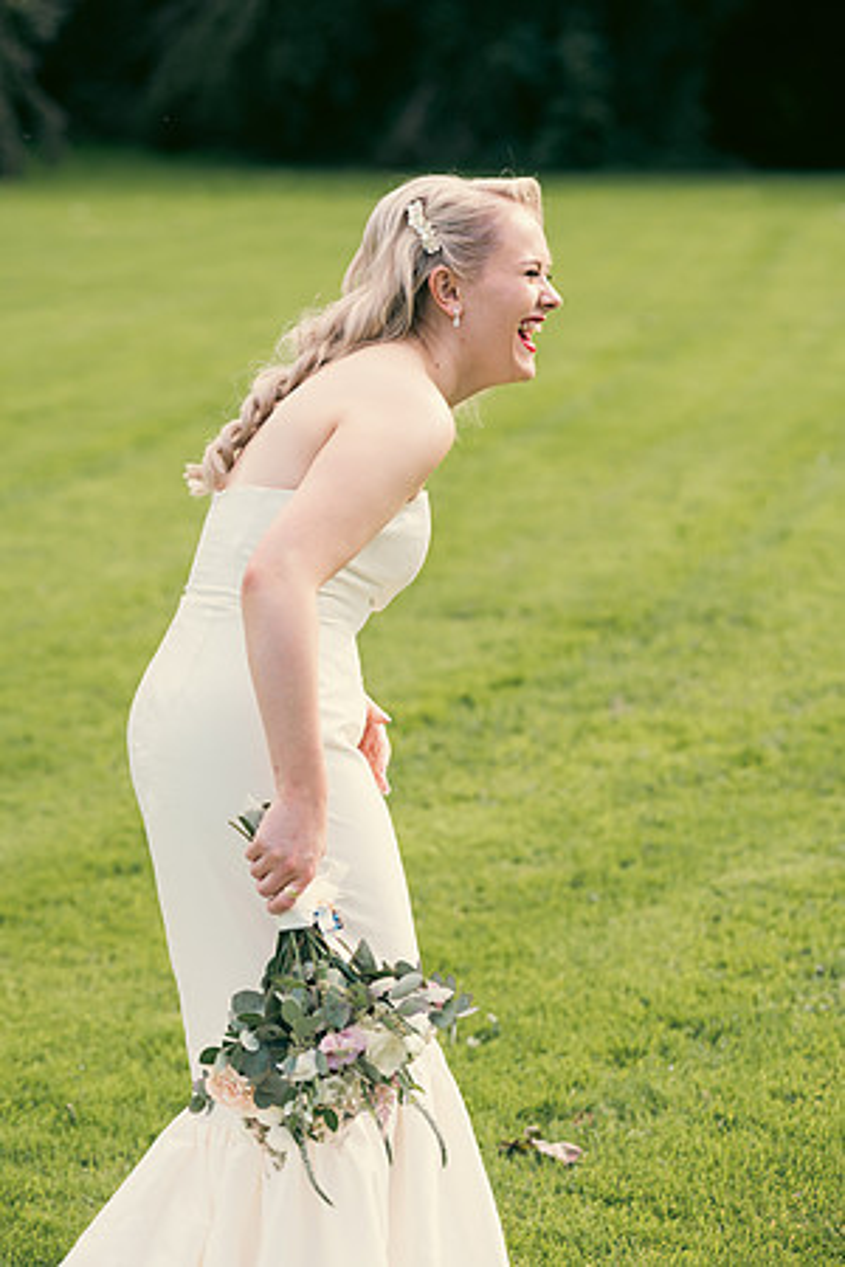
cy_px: 634
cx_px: 422
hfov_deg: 13.0
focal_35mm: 105
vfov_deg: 19.5
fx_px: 3697
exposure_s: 1/320
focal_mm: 105
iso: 125
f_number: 3.5
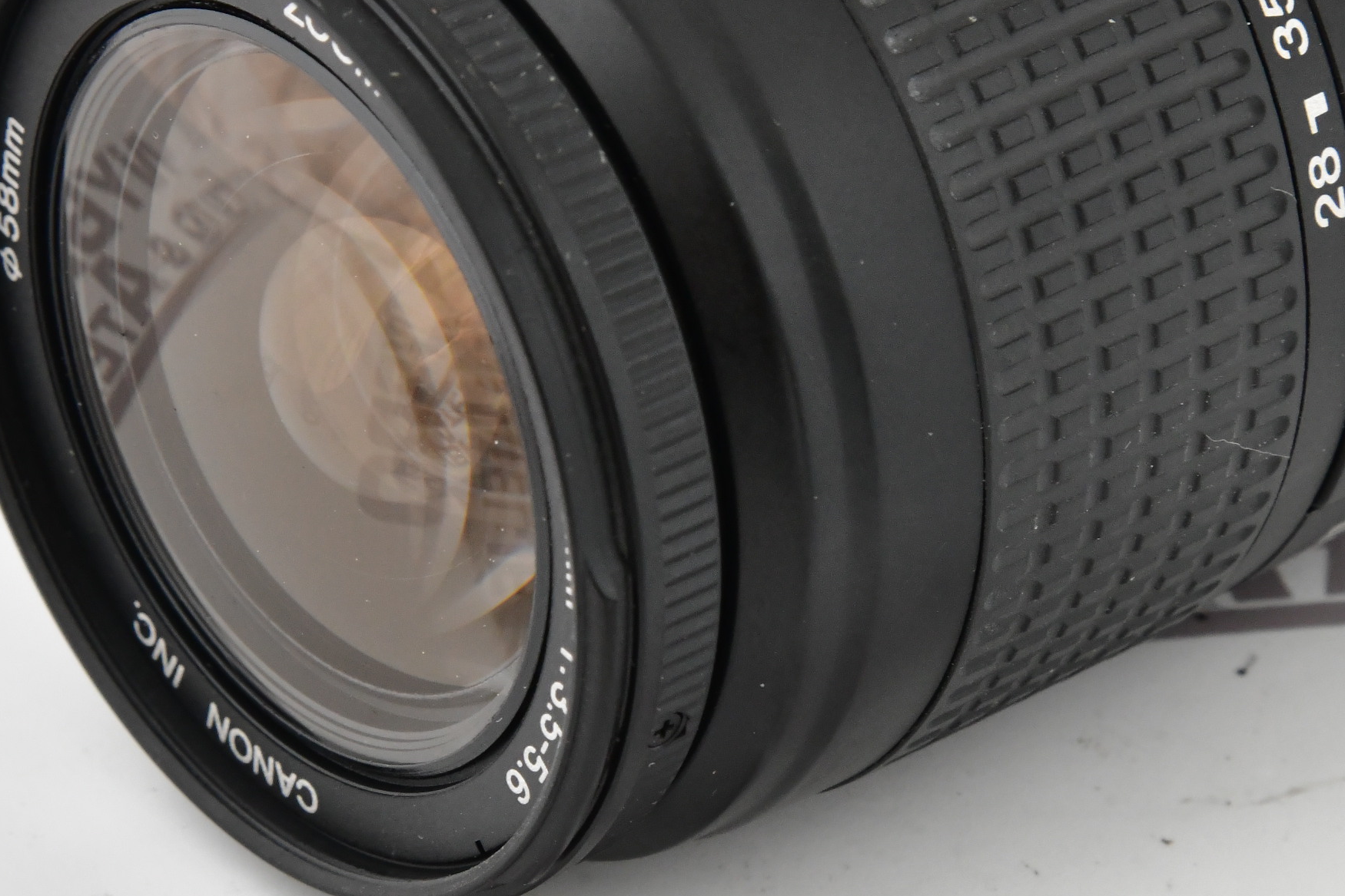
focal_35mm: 283
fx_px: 10573
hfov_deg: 7.3
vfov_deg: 4.9
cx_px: 742
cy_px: 306
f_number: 14
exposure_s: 1/125
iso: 1600
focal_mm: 120
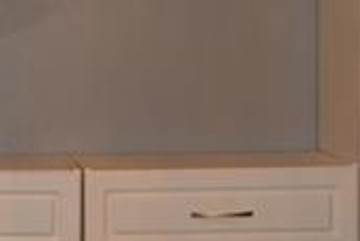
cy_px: 146
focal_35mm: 161
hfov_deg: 12.1
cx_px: -201
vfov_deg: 8.5
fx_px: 1611
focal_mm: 18
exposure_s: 1/60
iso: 450
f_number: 3.5
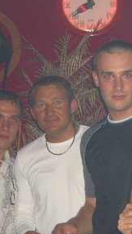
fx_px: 541
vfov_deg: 24.4
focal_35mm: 87
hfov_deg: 13.7
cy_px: 128
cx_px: 140
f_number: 2.8
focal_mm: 7.9
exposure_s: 1/60
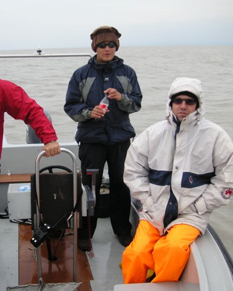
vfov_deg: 38.1
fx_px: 423
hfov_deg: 30.4
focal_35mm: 49
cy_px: 146
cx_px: 66
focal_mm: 6.1
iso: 50
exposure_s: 1/500
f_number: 2.8
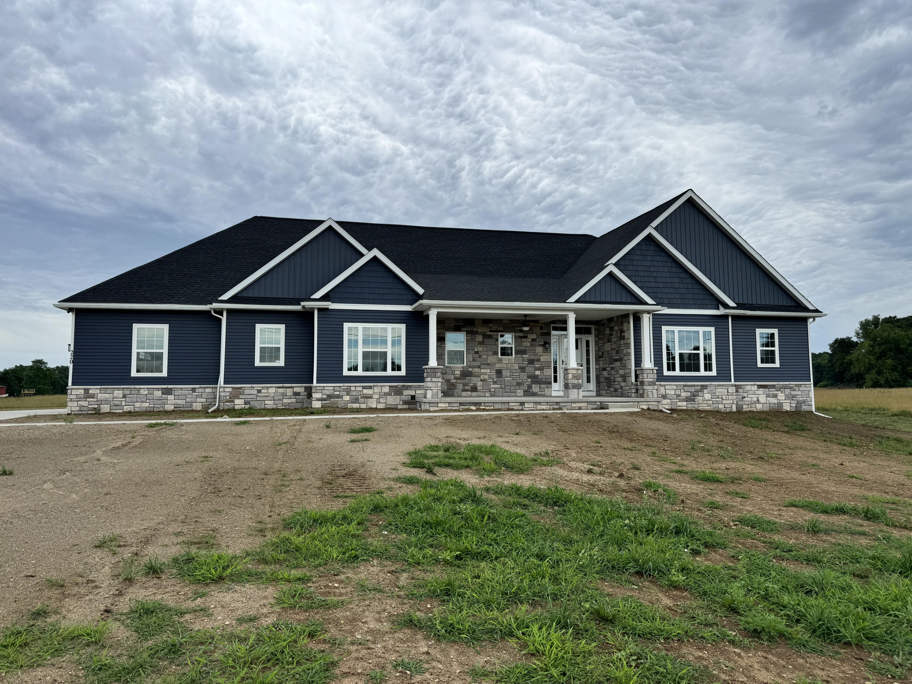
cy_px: 342
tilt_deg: +4.0
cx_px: 456
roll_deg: +0.6
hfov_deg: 71.6
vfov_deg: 56.8
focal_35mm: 24
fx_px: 632
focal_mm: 6.76
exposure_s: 1/2415
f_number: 1.78
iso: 80
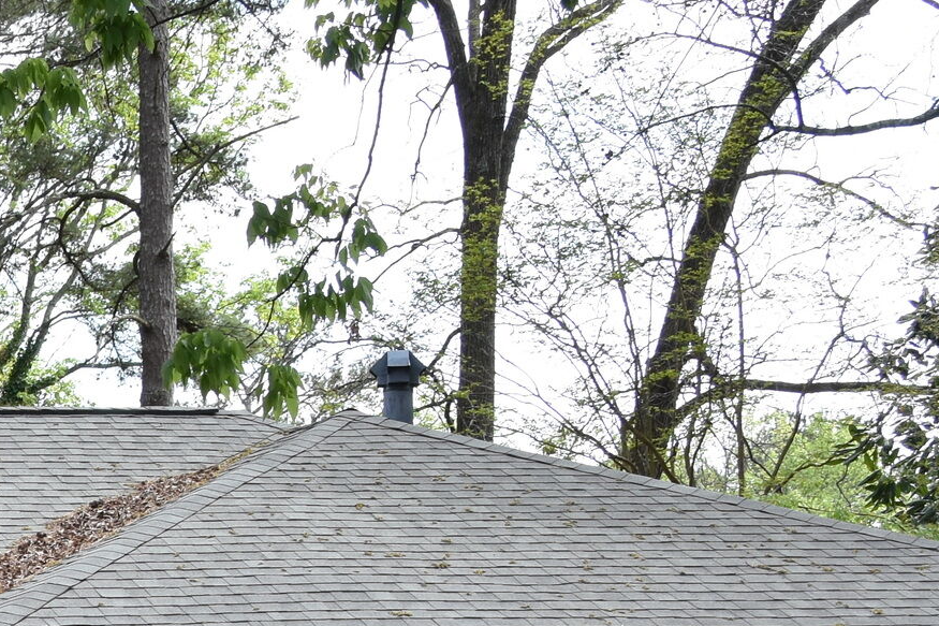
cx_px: -555
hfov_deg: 13.9
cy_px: 962
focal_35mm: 137
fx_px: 3573
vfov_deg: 9.7
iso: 250
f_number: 8
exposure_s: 1/250
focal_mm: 26
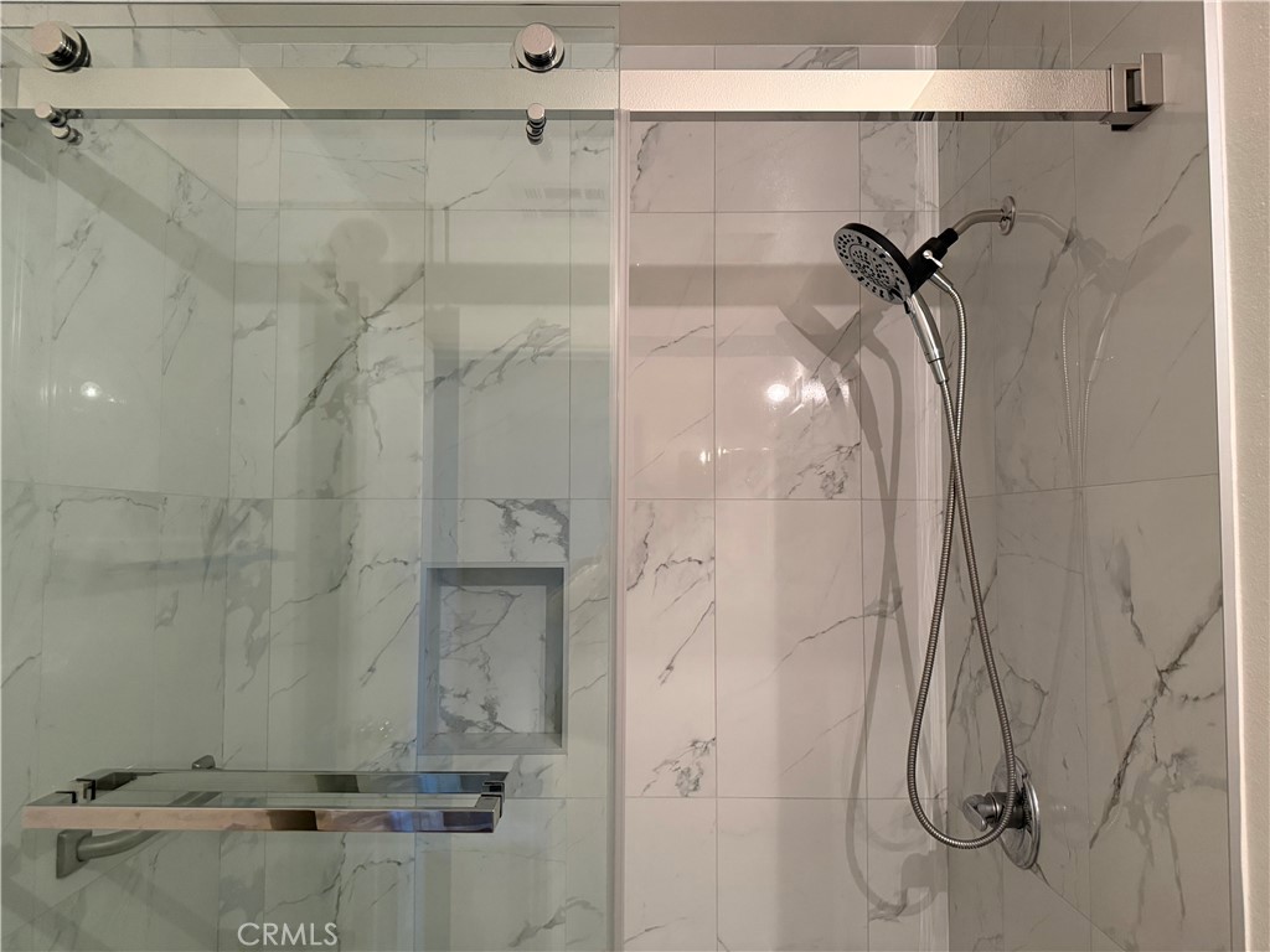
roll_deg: -0.4
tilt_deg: +3.1
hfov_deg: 71.6
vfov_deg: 56.8
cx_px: 635
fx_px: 881
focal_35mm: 24
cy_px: 476
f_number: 1.78
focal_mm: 6.76
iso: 640
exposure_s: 1/60
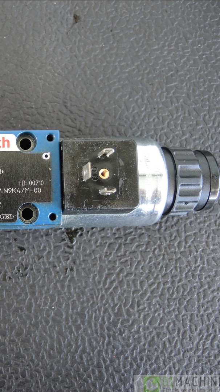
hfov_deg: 27.0
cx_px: -10
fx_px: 425
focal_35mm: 41
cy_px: 197
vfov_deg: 49.4
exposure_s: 1/20
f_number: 2
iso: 400
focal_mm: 6
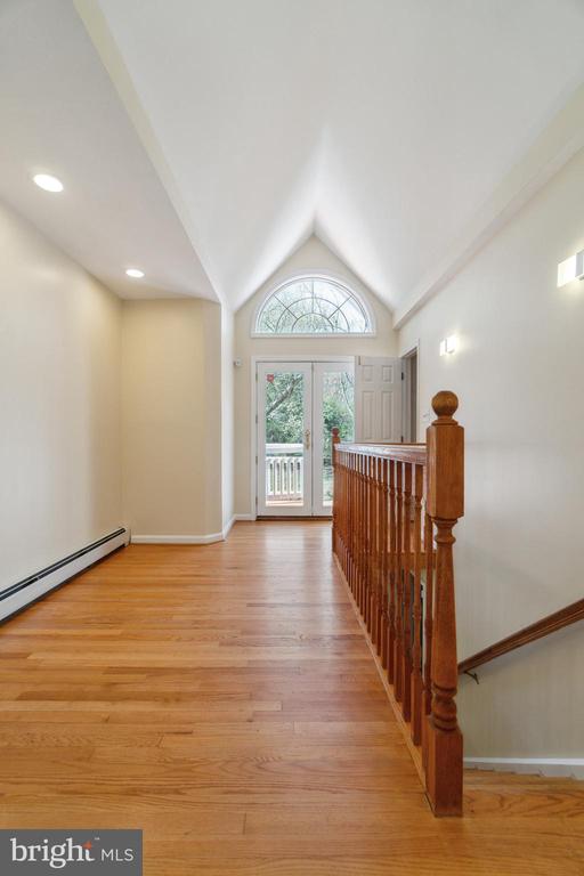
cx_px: 292
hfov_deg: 77.3
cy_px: 438
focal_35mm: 15
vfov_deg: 100.4
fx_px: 365
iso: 100
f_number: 4.5
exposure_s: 1/60
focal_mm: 10
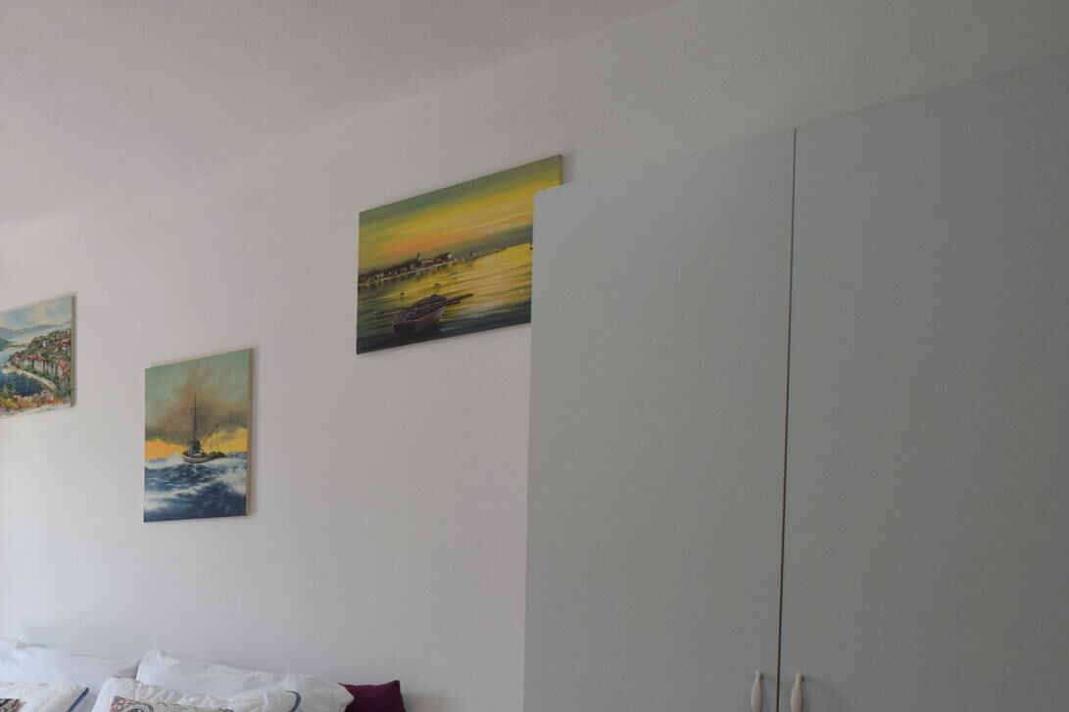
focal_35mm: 33
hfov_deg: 45.7
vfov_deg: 38.0
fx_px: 980
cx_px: -55
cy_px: 603
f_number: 5.6
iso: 400
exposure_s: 1/125
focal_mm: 10
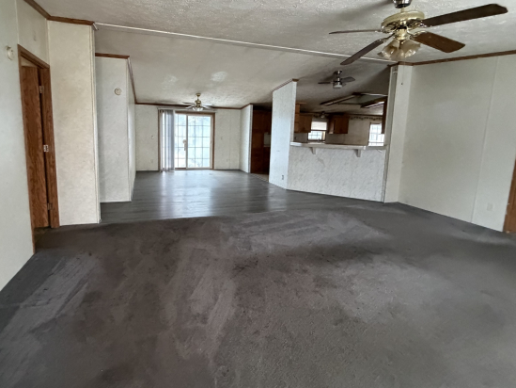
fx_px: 253
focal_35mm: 17
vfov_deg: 74.3
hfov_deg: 90.3
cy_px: 165
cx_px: 217
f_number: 2.2
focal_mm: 2.22
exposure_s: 1/60
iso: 800
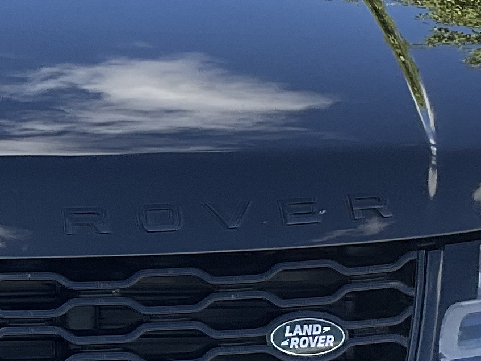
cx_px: 15
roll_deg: -2.2
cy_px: 259
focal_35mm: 138
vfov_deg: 10.7
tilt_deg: -17.5
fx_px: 1917
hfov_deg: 14.1
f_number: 1.8
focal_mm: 3
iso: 16
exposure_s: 1/461
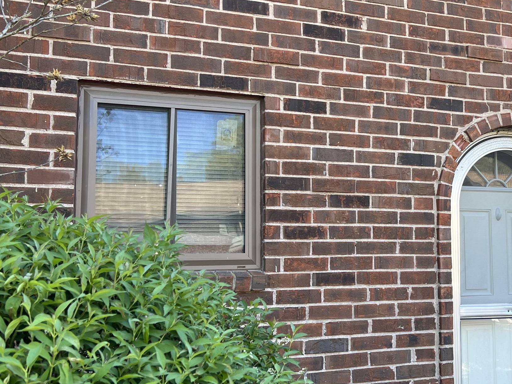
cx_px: 397
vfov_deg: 29.7
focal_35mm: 49
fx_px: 725
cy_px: 199
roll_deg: +1.1
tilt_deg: +5.9
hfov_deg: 37.7
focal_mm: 5.7
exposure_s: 1/222
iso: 40
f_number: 1.5
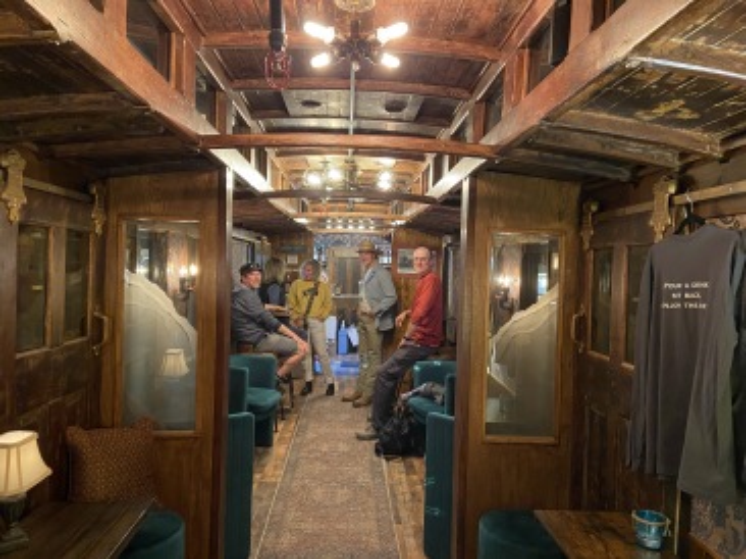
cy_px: 280
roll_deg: -0.7
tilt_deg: -2.5
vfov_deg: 53.0
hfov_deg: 67.3
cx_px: 373
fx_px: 560
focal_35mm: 26
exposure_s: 1/30
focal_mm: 4.25
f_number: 1.8
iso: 640
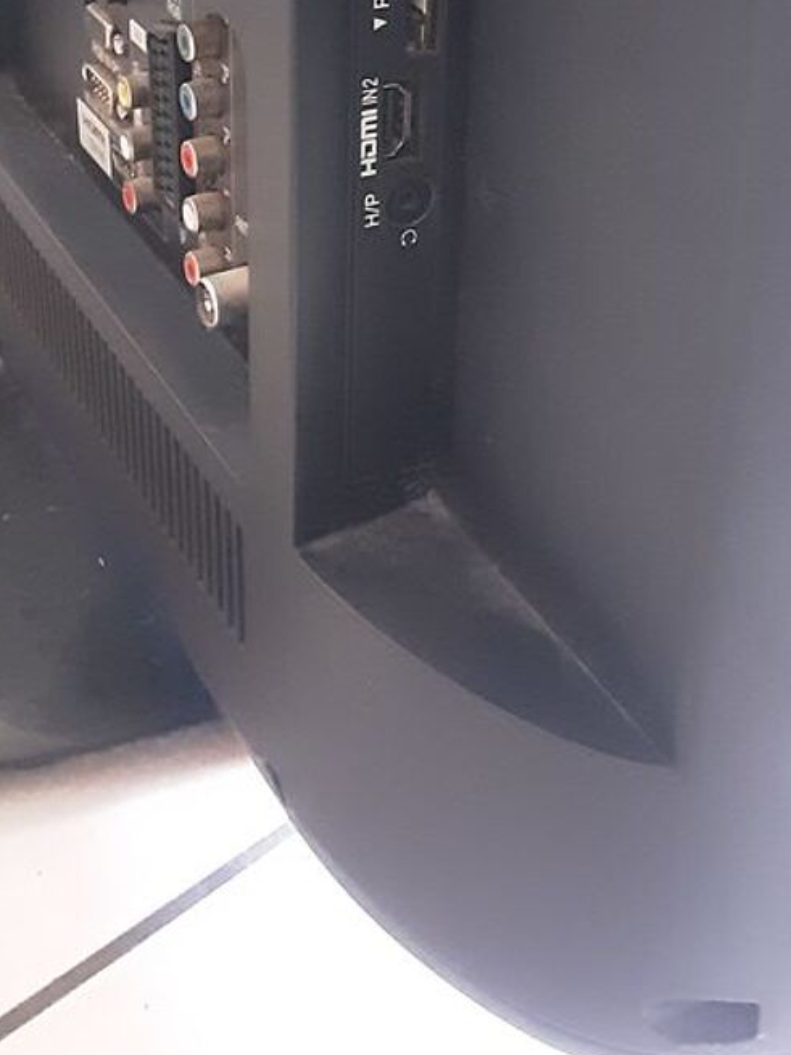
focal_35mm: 57
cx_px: 469
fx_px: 1737
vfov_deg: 31.8
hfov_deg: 25.6
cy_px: 62
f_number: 1.9
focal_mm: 2.9
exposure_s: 1/17
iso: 800
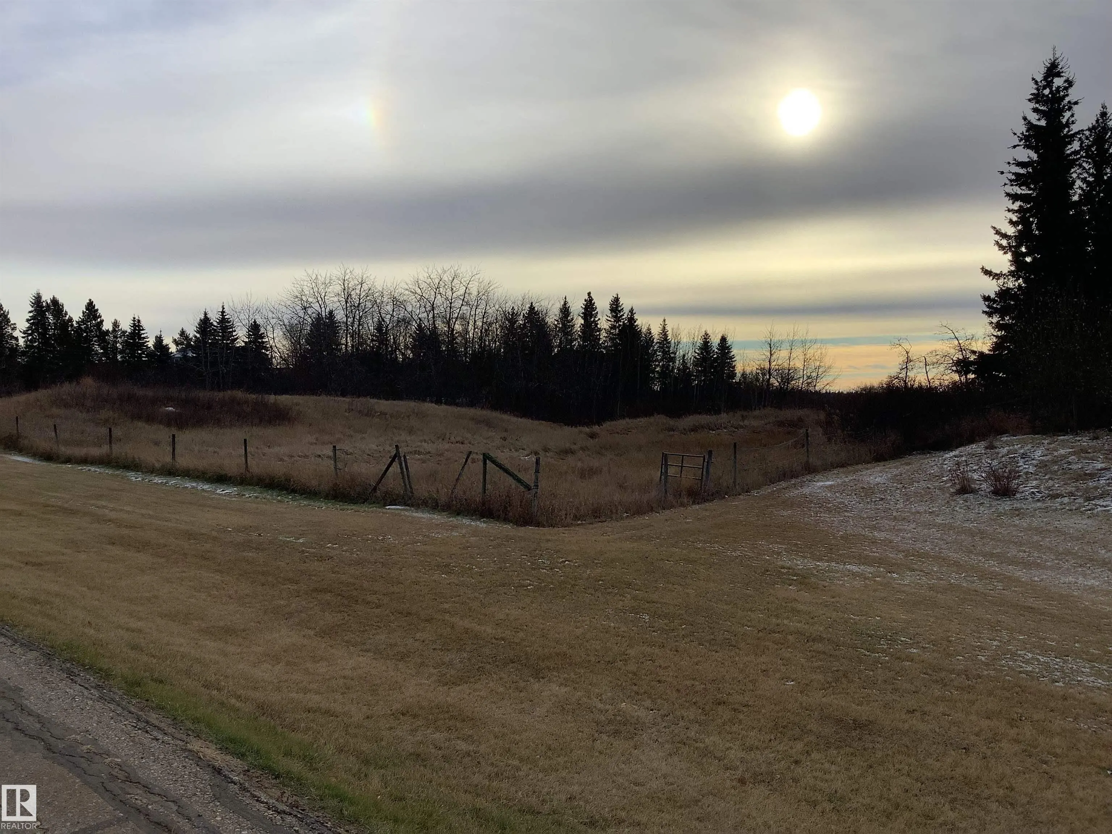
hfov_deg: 58.4
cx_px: 556
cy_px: 417
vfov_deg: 45.4
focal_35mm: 31
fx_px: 996
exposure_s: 1/1988
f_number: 2.4
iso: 25
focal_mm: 3.3
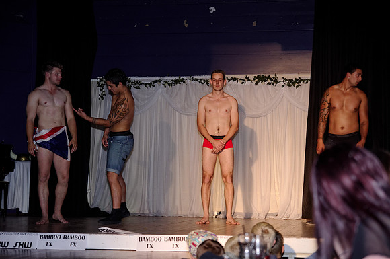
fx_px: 811
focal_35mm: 75
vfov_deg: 18.1
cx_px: 195
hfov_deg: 27.0
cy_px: 130
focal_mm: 50
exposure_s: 1/180
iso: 640
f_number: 2.8
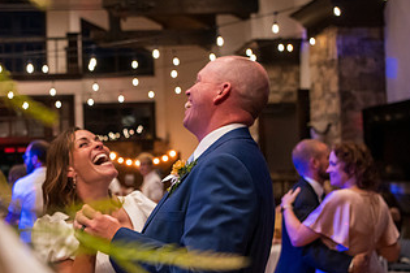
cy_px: 164
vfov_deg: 23.7
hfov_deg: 34.3
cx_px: 99
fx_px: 649
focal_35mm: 57
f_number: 2.8
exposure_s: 1/200
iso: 6400
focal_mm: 31
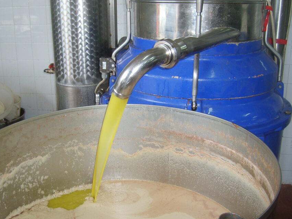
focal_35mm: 42
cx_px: 143
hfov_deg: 44.8
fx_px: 354
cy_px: 114
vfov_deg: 34.4
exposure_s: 1/45
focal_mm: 5.8
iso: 100
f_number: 2.8
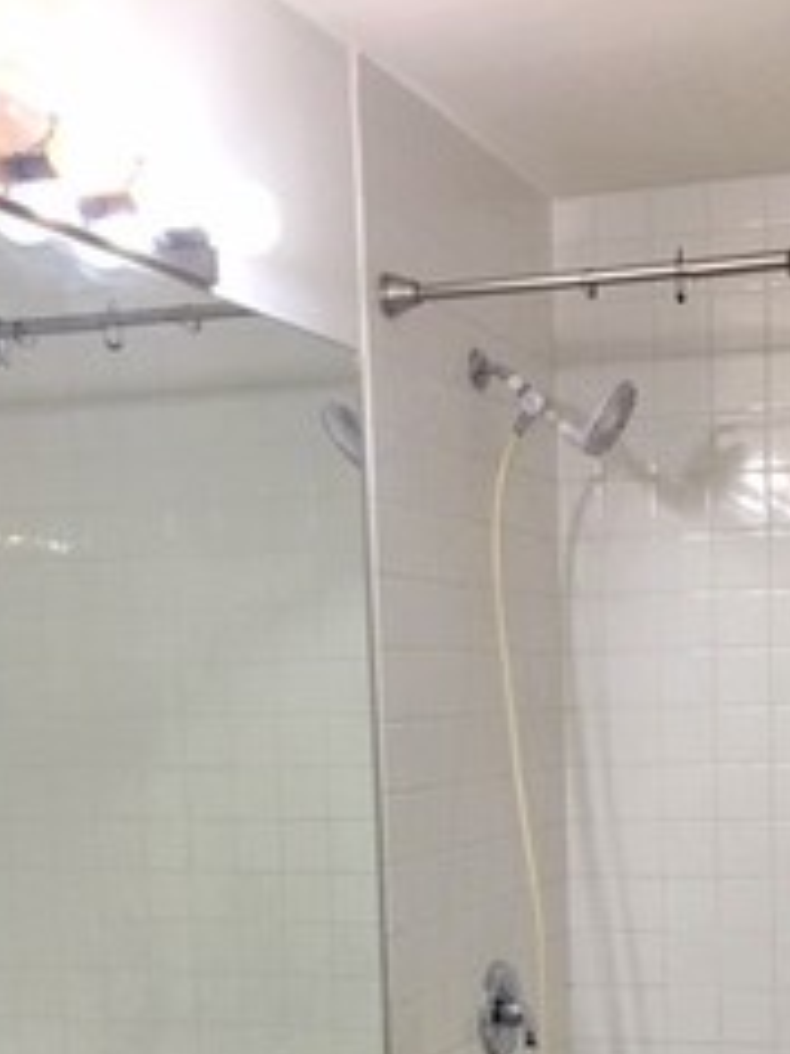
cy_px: 875
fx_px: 1795
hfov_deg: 24.5
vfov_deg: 31.7
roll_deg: +1.7
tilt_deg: -4.4
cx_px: 598
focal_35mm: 59
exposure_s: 1/30
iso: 32
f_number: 2.2
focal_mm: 4.15
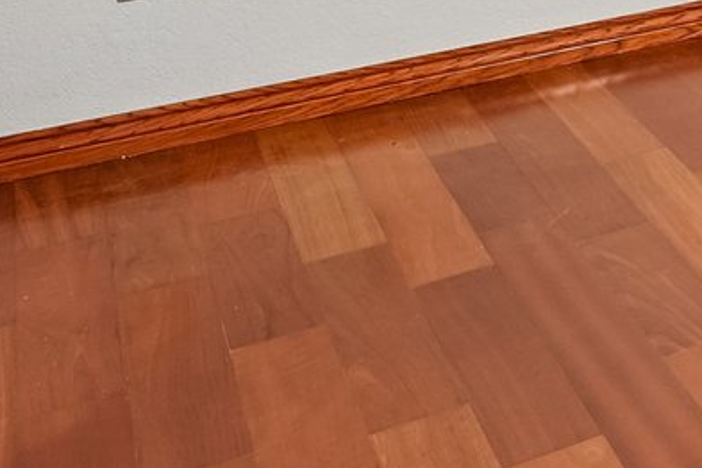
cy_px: -490
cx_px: 1374
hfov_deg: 18.7
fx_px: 1423
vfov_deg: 14.9
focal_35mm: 73
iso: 400
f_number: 8
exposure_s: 1/5
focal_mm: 14
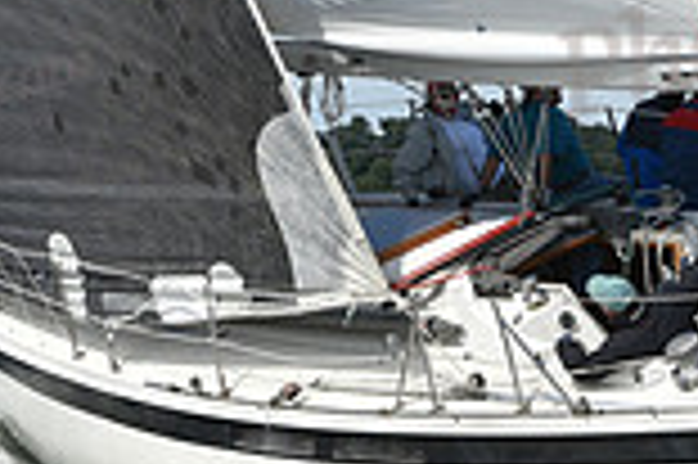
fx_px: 5074
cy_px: 300
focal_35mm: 262
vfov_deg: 5.2
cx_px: 329
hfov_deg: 7.9
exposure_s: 1/1000
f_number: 10
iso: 320
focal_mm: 70
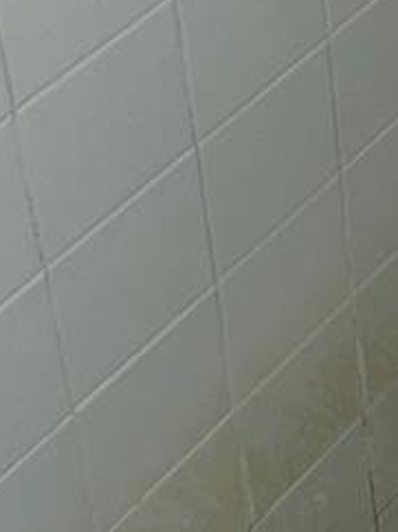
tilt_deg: -30.5
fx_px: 1981
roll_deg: -0.1
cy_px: -347
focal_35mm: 129
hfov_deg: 10.8
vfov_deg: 14.0
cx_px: 695
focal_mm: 5.7
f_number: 1.5
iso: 32
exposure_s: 1/31
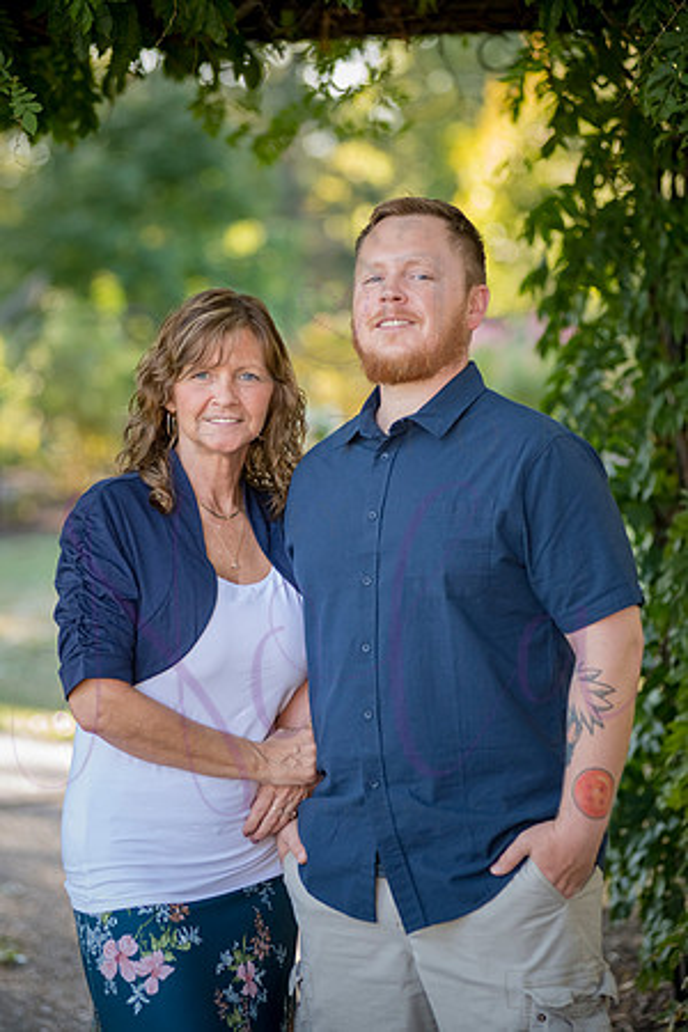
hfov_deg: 11.4
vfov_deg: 17.1
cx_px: 344
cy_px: 516
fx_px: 3440
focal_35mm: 120
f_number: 3.5
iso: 800
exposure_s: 1/320
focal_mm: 120
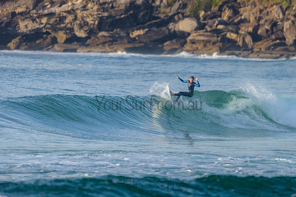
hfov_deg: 3.4
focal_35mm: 613
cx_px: 180
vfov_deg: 2.2
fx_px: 5042
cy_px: 90
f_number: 5.6
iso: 500
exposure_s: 1/2000
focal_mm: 500
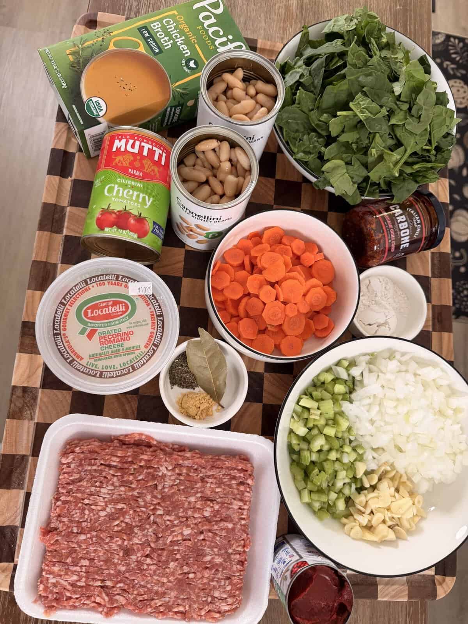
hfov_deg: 56.8
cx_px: 234
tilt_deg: -76.3
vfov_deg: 71.6
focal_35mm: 24
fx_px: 433
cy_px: 312
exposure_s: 1/120
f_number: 1.78
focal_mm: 6.76
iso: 160
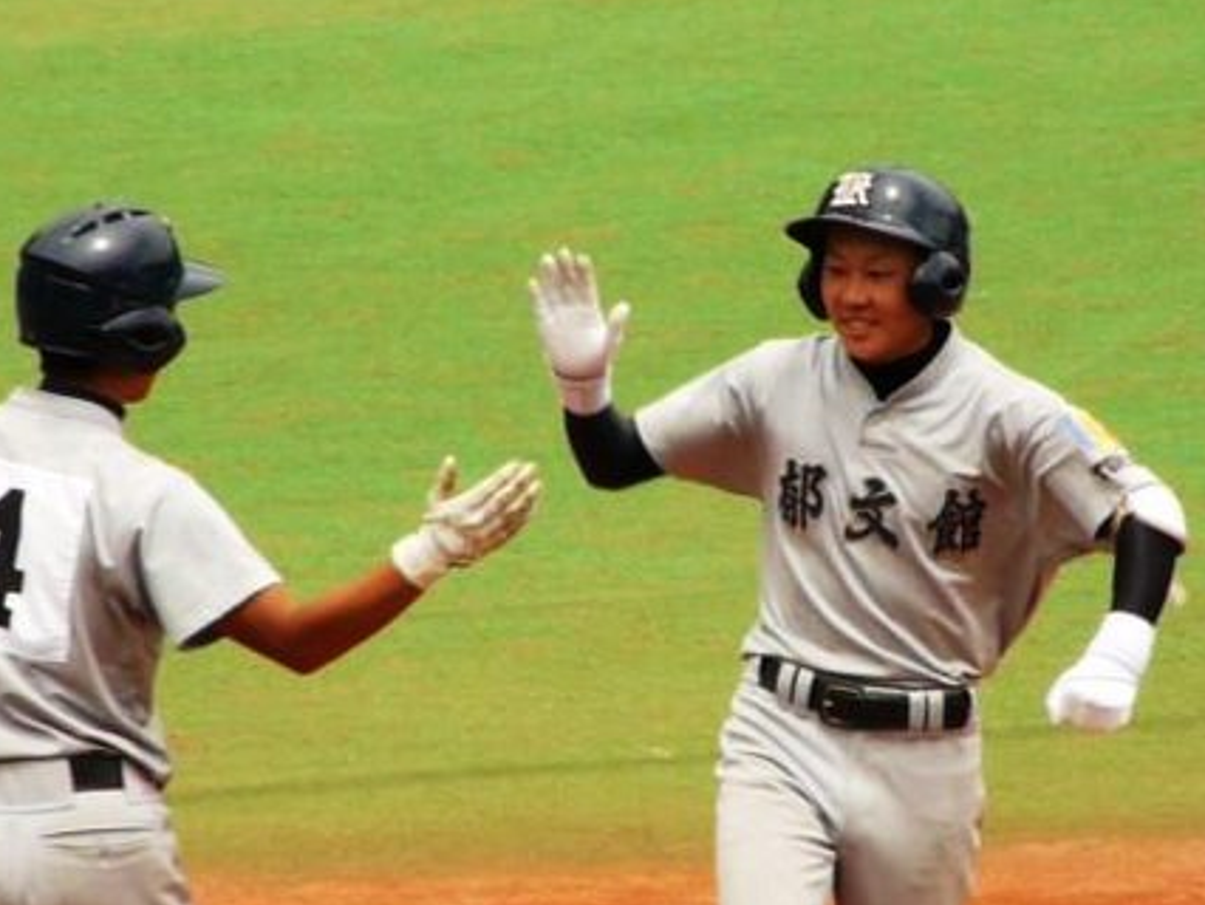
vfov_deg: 2.4
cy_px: 536
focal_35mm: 624
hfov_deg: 3.2
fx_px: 21734
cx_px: 682
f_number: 8
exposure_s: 1/160
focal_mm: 70.5
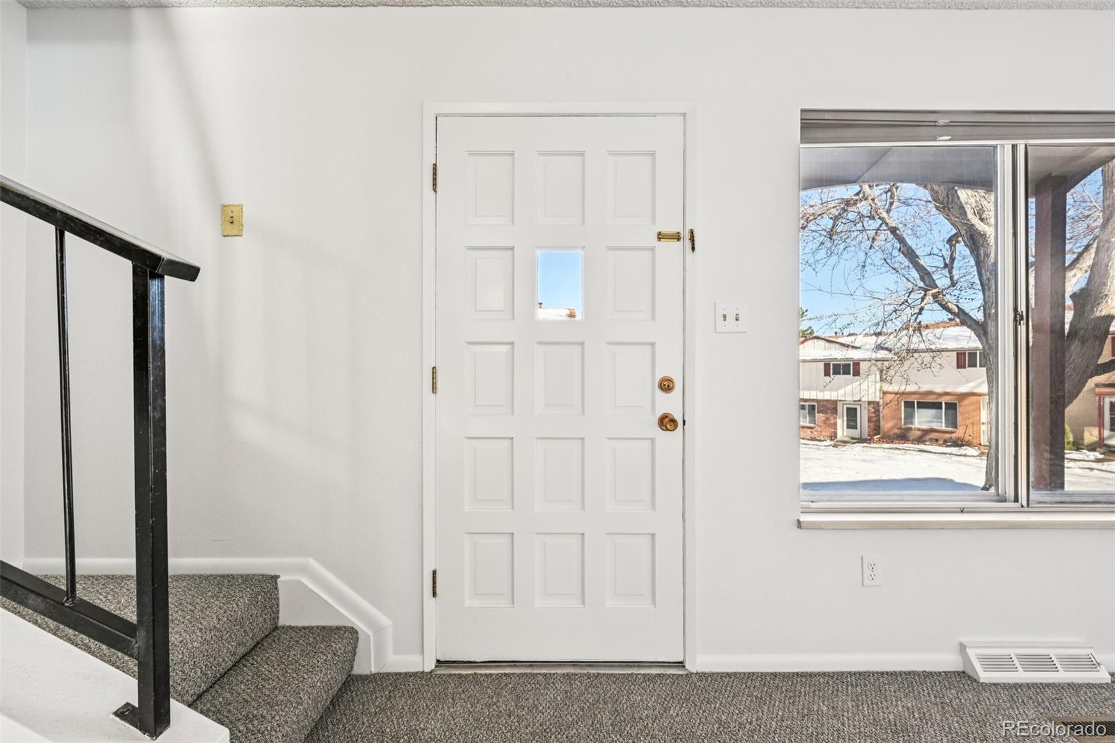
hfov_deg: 104.3
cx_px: 558
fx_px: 433
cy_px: 372
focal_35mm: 14
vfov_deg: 81.2
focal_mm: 14
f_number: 11
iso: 140
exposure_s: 1/15
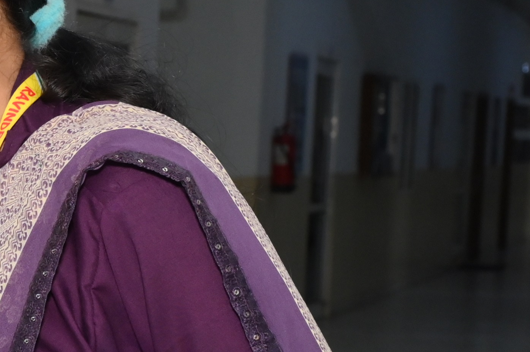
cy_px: 345
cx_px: -394
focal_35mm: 121
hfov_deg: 15.0
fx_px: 1780
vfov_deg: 11.2
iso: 1000
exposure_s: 1/160
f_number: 7.1
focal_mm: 31
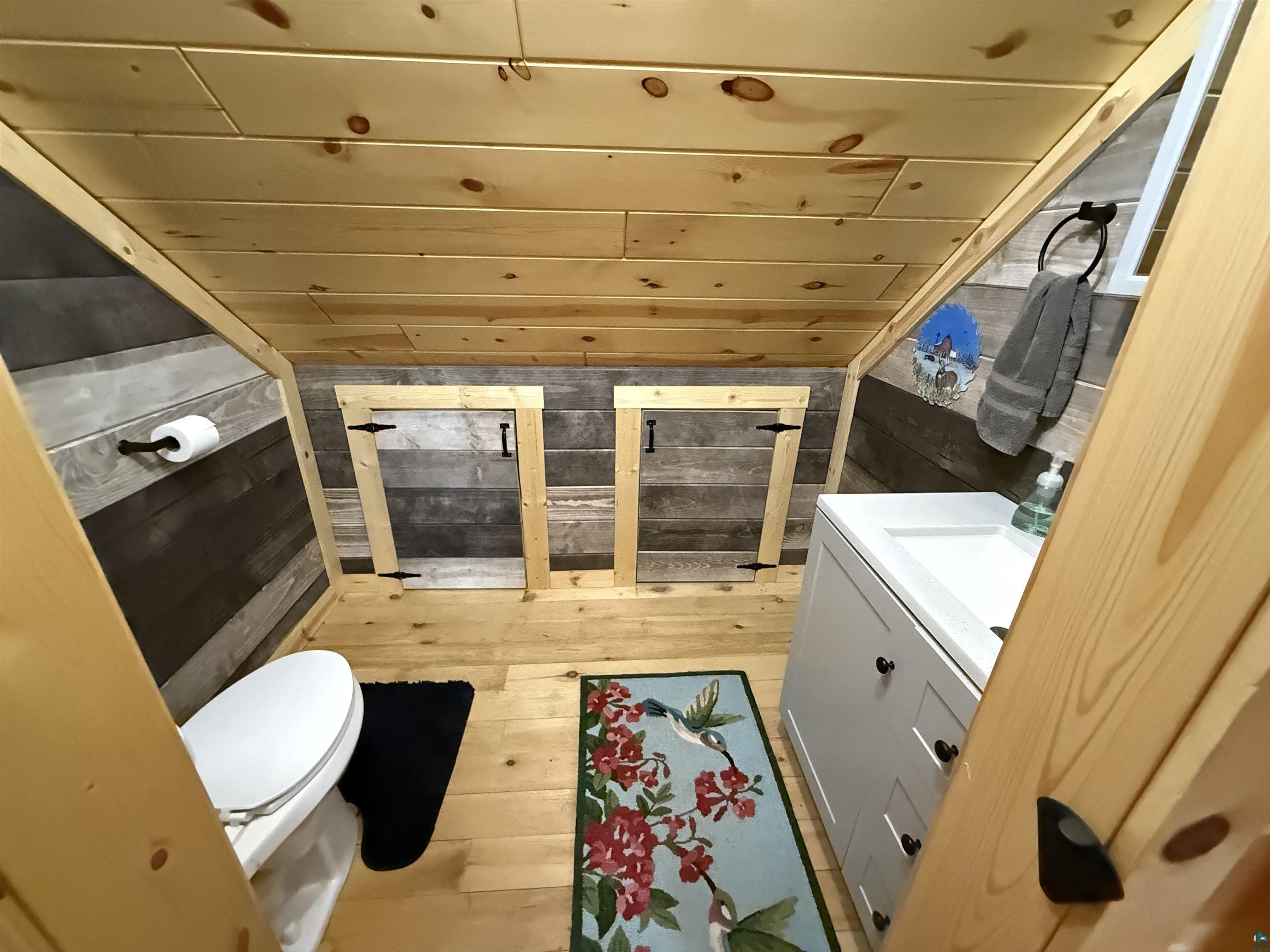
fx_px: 514
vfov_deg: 85.7
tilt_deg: -23.1
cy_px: 476
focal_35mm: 14
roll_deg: -1.6
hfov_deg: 102.1
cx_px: 635
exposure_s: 1/60
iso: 1250
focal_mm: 2.22
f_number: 2.2
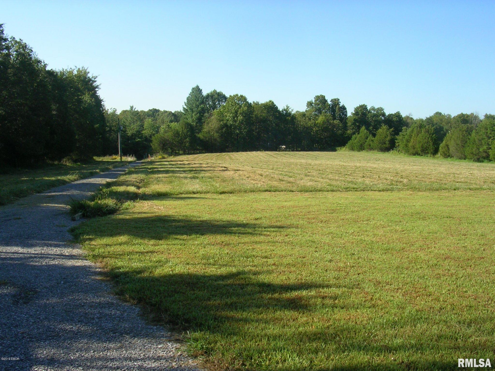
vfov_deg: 37.7
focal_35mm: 38
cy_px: 186
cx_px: 248
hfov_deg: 49.0
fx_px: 543
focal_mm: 5.8
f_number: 5.6
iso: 50
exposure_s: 1/173
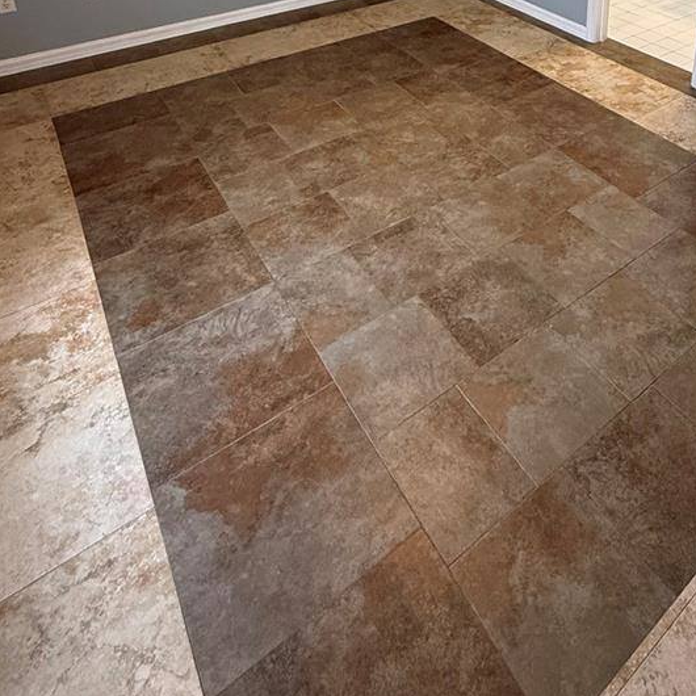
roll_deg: -1.8
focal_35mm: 28
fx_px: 637
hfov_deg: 55.1
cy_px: 7
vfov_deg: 47.9
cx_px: 504
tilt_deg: -19.4
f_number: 2.2
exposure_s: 1/60
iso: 250
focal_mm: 2.22
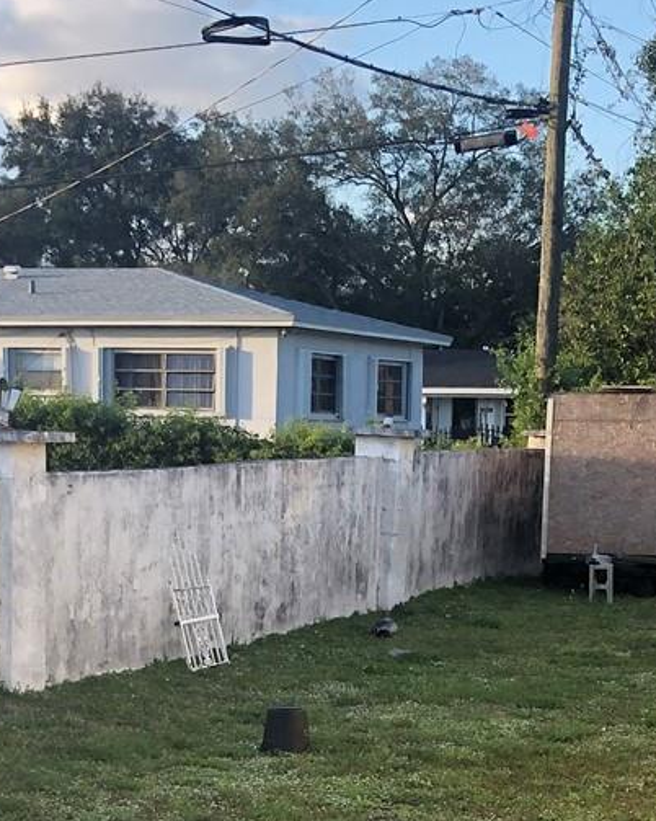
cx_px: 263
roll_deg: +1.7
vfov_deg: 21.2
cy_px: 837
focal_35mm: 87
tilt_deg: -11.5
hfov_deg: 17.6
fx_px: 2113
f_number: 1.8
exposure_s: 1/284
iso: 20
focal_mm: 3.99
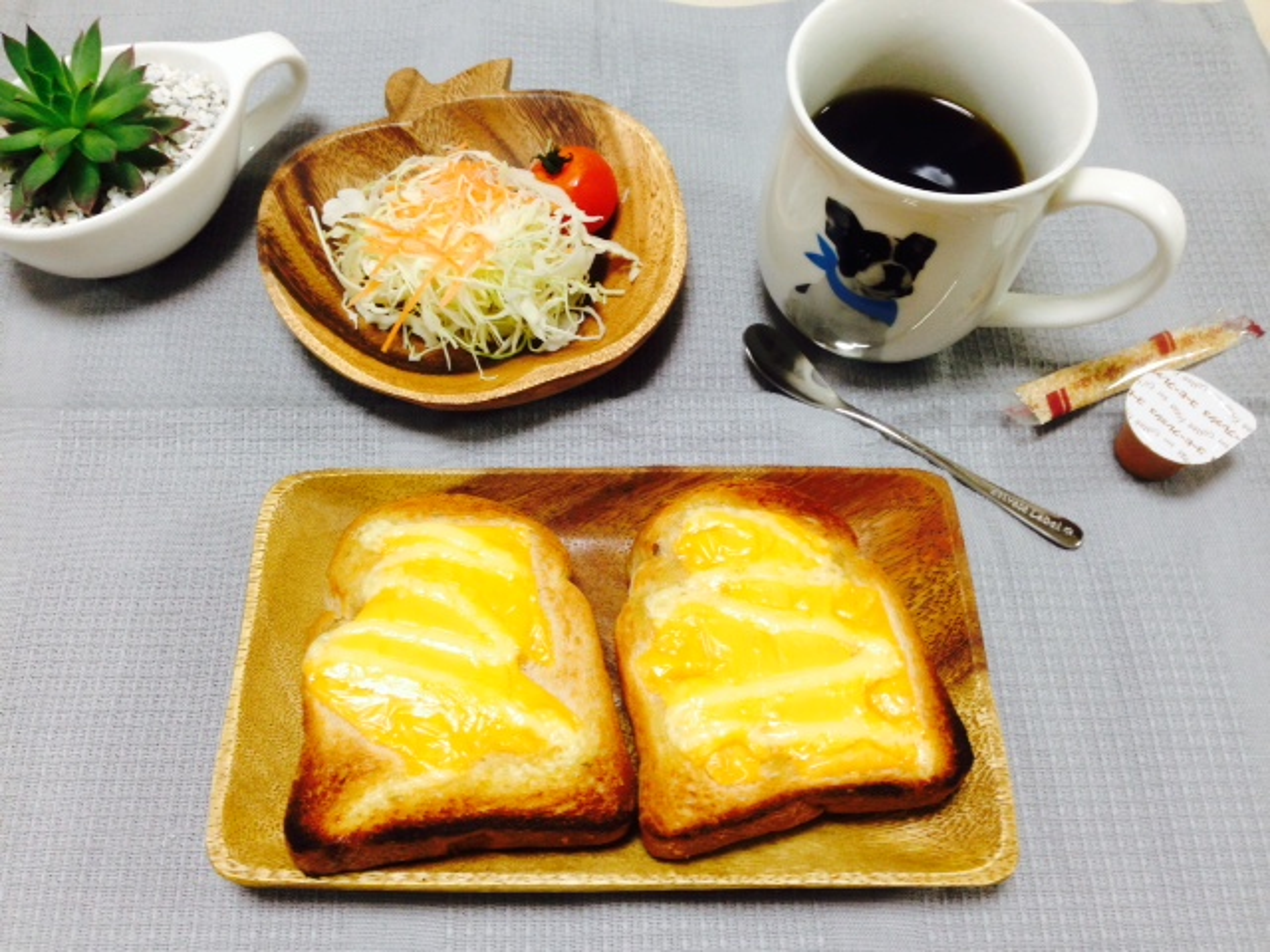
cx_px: 635
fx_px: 1211
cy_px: 476
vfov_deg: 42.9
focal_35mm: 33
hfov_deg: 55.4
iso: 80
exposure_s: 1/20
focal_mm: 4.12
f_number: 2.4
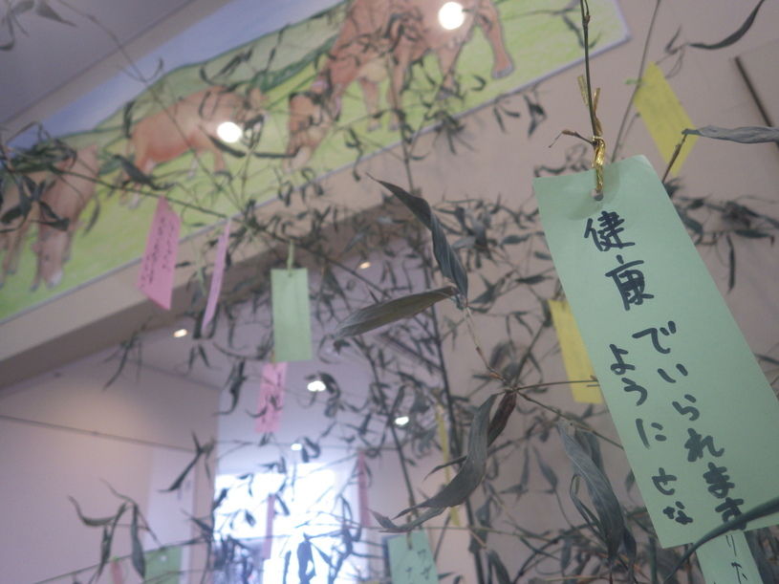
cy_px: 292
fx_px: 563
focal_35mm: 25
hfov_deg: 69.4
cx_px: 390
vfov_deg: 54.9
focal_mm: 4.5
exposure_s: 1/45
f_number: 2
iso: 125
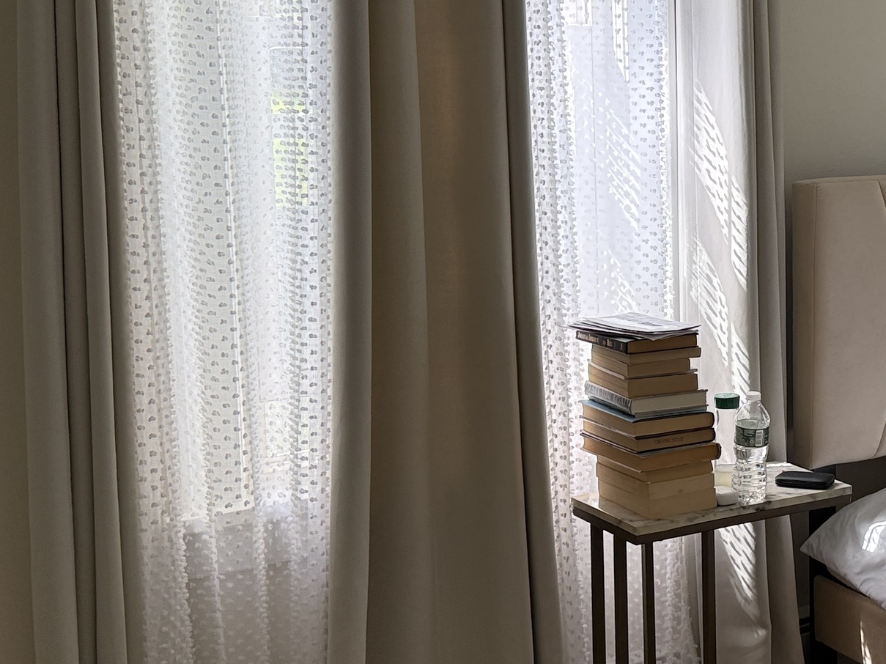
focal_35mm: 61
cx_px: 861
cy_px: 270
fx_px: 1561
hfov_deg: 29.8
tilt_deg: -7.5
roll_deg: -0.5
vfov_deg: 24.0
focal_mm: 6.76
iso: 160
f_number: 1.78
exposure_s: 1/240
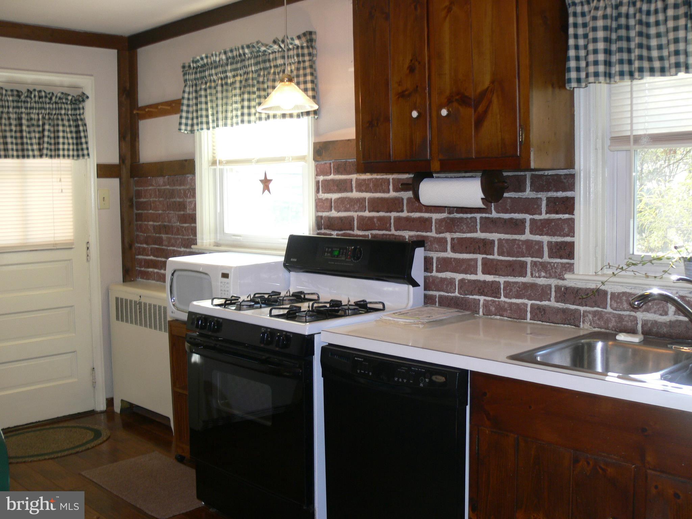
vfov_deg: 37.7
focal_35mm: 38
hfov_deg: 49.0
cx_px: 346
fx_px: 760
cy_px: 260
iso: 100
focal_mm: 8
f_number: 2.8
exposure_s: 1/30
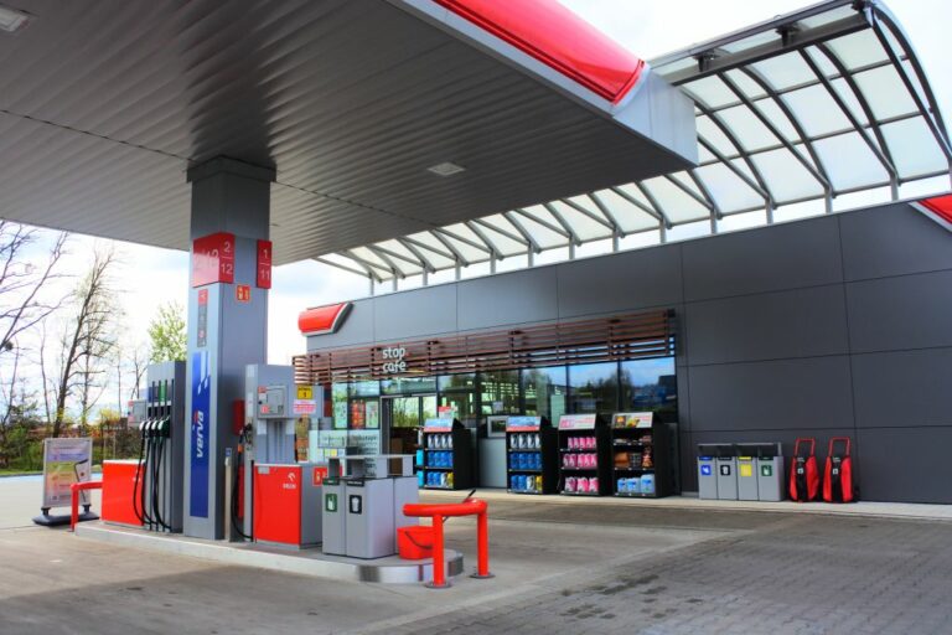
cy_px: 318
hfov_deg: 61.9
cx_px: 476
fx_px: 793
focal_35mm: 30
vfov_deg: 43.6
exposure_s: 1/800
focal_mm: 11.4
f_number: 3.8
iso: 160
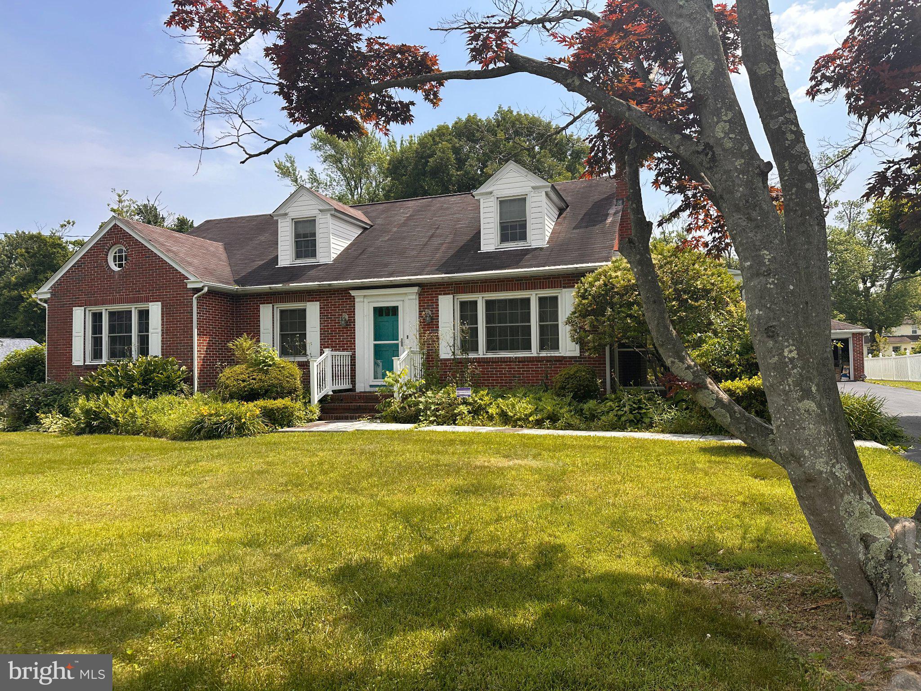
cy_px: 346
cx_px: 460
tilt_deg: +2.1
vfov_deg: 56.8
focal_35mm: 24
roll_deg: +1.3
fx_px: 639
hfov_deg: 71.6
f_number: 1.78
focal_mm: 6.86
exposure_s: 1/3356
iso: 80
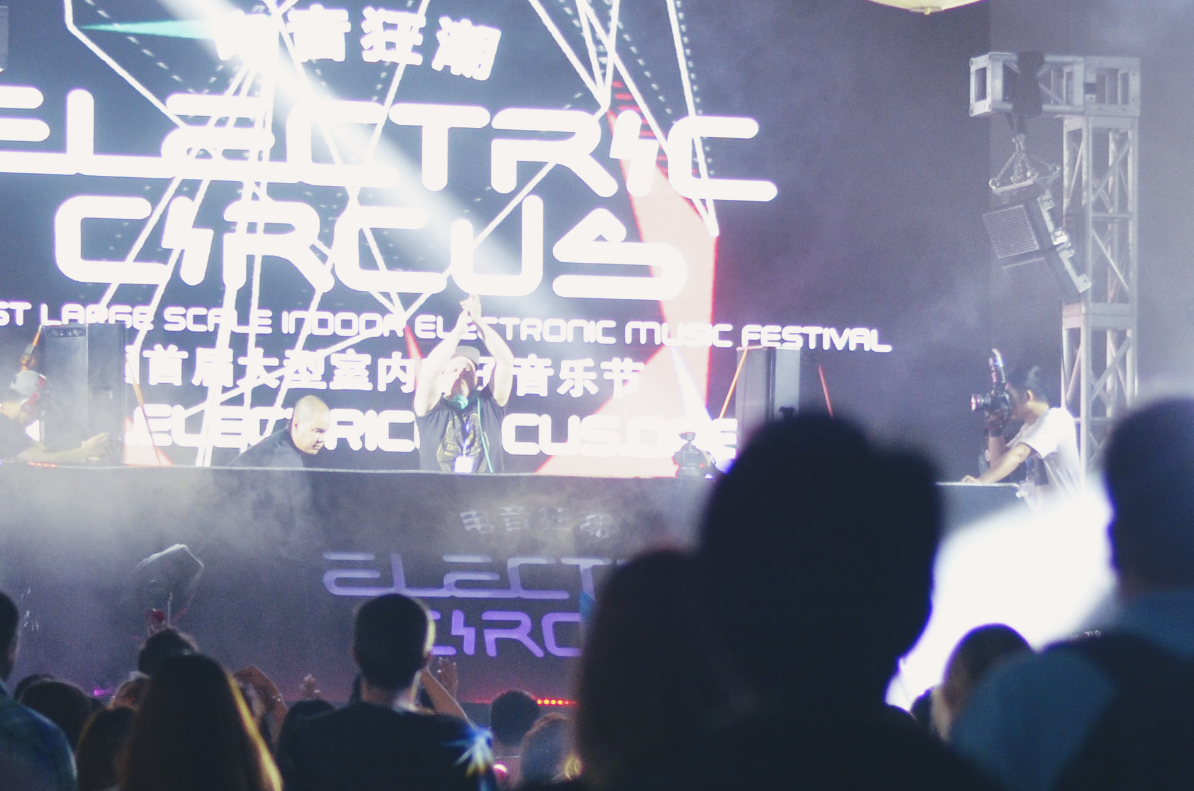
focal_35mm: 195
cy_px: 475
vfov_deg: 7.0
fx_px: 6454
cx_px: 629
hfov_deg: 10.6
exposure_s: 1/200
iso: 500
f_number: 1.8
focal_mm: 50
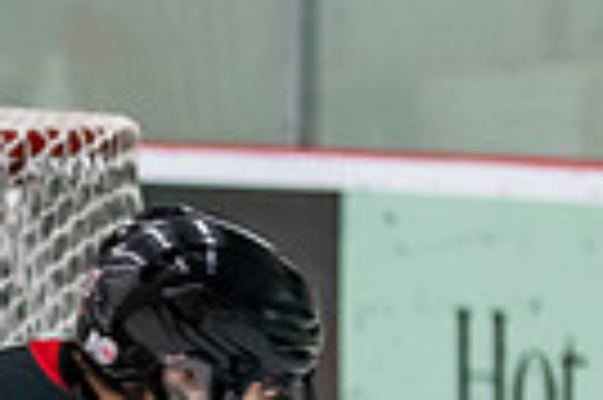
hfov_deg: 3.1
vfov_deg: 2.1
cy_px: 741
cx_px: -799
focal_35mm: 665
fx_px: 11125
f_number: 3.2
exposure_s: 1/640
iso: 2000
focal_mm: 100
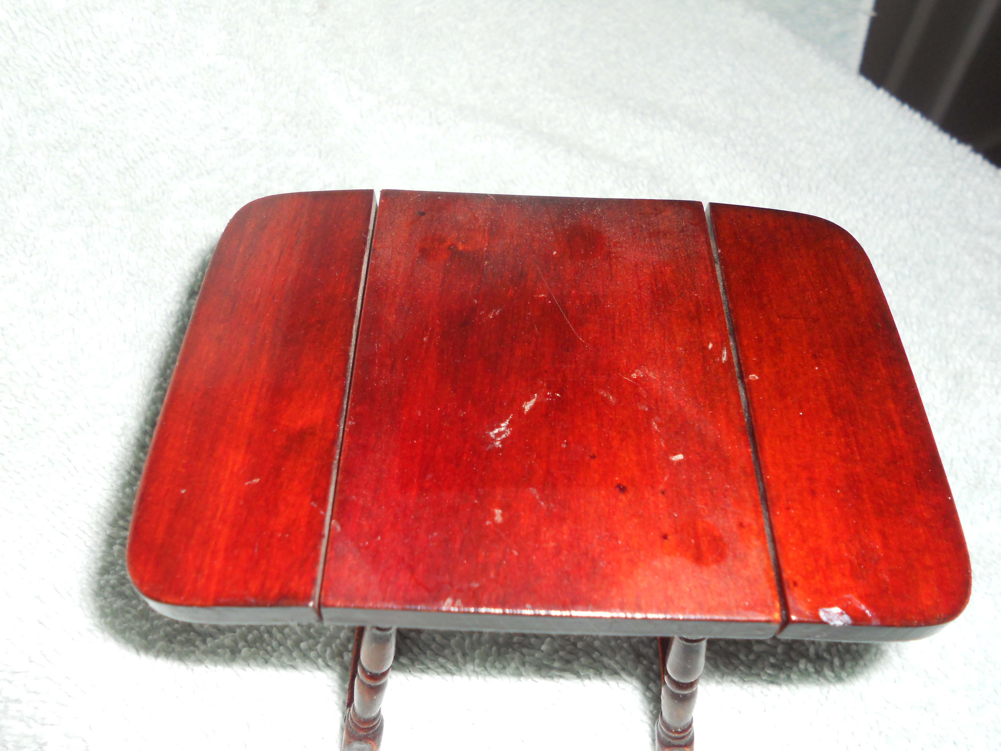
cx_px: 500
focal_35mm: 32
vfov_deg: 44.2
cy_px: 376
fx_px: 925
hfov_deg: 56.8
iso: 200
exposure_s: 1/25
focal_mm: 5.8
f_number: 8.8
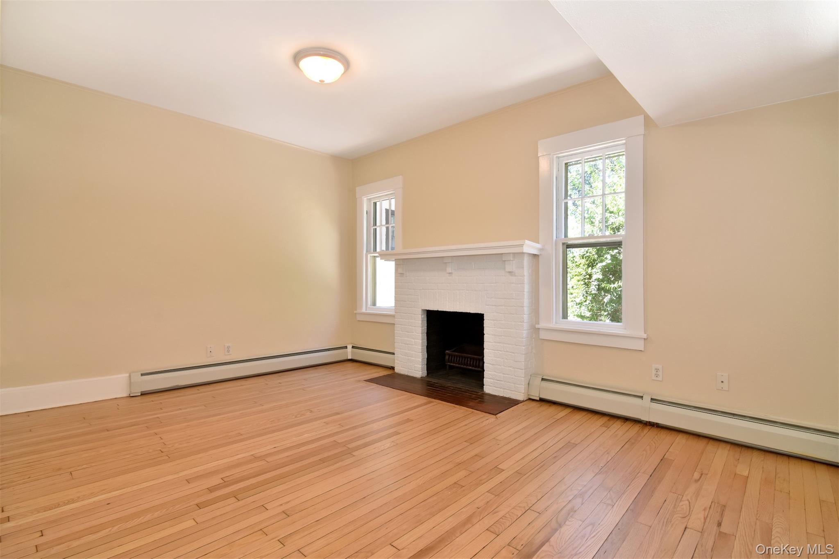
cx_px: 420
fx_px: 384
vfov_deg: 72.0
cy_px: 280
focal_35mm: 16
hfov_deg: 95.0
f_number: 11
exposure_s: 1/50
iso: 640
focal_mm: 11
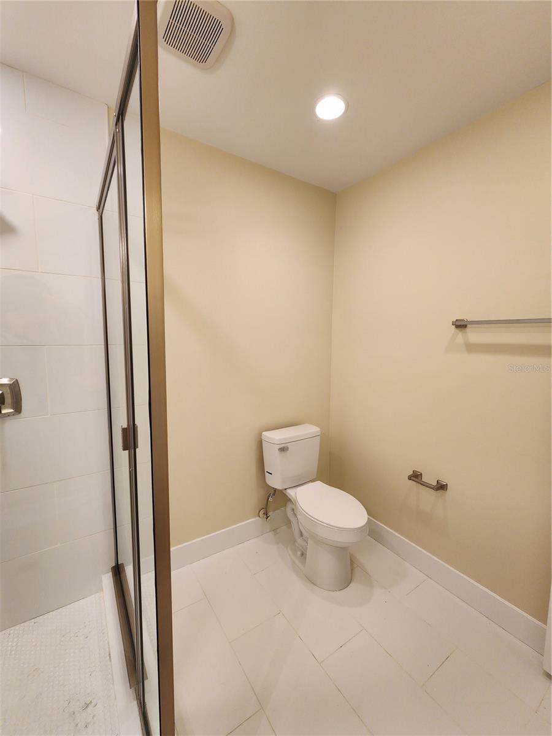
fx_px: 276
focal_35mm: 13
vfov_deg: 106.2
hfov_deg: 89.9
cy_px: 368
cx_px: 276
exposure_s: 1/60
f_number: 2.2
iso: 125
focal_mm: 2.2
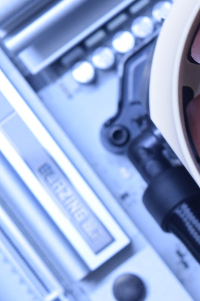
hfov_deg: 7.6
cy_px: 106
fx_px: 1484
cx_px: 309
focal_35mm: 178
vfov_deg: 11.5
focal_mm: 55
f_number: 10
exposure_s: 1/8
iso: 1600
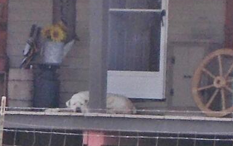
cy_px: 90
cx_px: -204
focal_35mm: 542
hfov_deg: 3.8
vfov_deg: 2.4
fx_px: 3442
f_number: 5.3
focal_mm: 11.8
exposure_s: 1/250
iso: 80
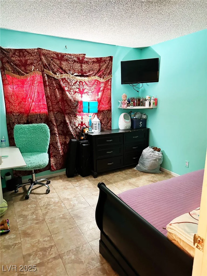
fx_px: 191
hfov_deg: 56.8
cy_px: 138
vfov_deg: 71.6
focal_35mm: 24
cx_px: 104
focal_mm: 6.86
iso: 640
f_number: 1.78
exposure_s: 1/40
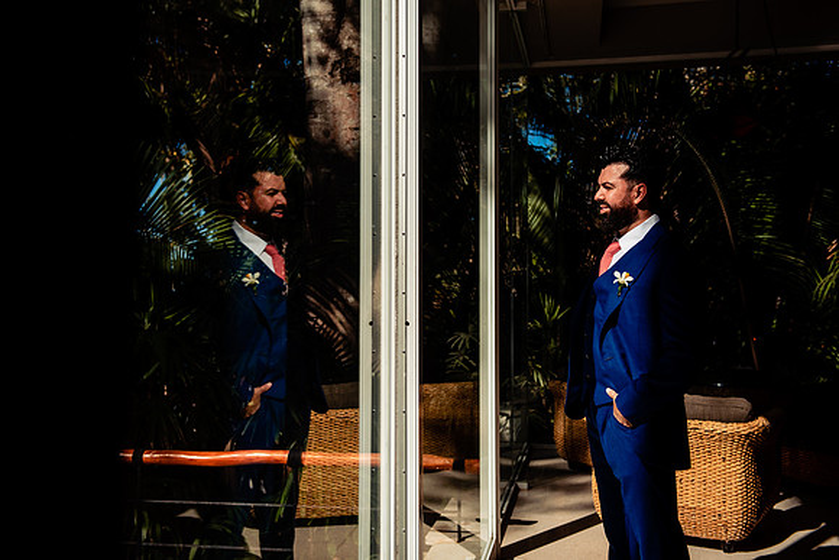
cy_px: 280
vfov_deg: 31.9
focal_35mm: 42
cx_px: 420
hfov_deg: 46.4
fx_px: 979
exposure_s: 1/2500
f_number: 4
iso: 250
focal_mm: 42
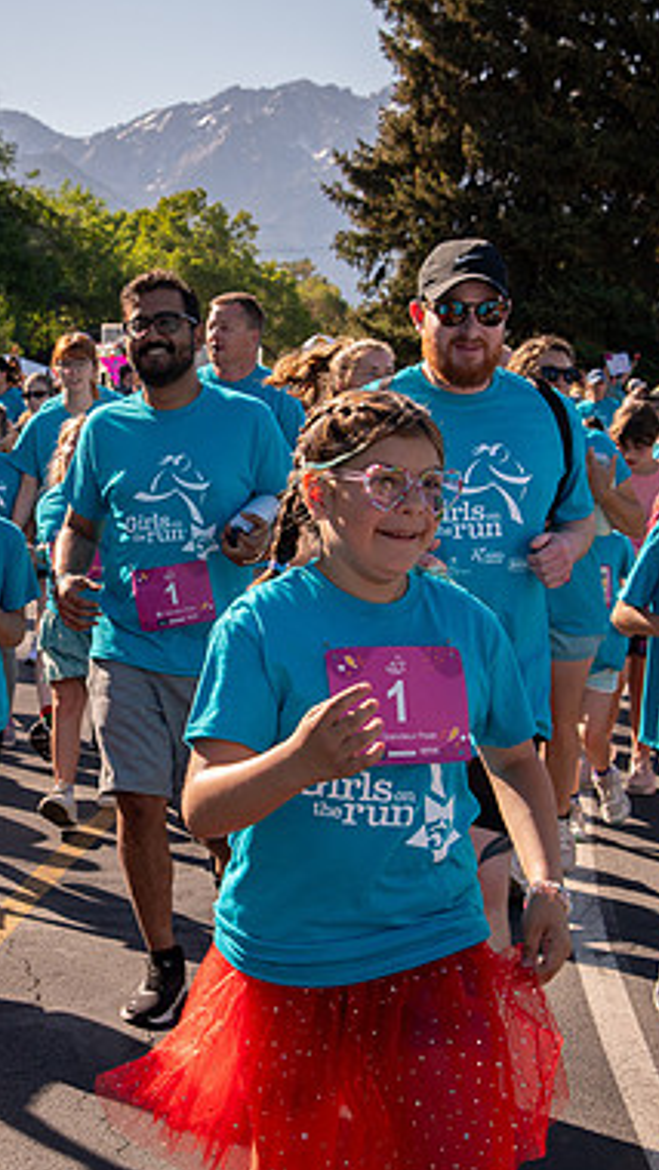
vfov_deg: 26.5
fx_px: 2483
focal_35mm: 80
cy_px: 591
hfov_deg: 15.0
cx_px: 123
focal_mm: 48
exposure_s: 1/1000
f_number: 8
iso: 800
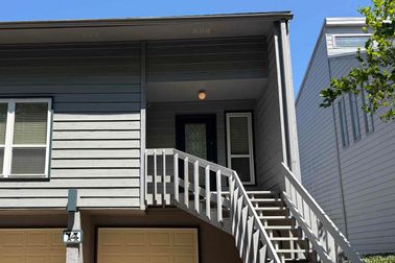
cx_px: 143
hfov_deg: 56.4
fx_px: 362
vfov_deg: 39.4
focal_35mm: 33
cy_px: 179
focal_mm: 6.76
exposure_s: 1/2801
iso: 80
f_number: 1.78
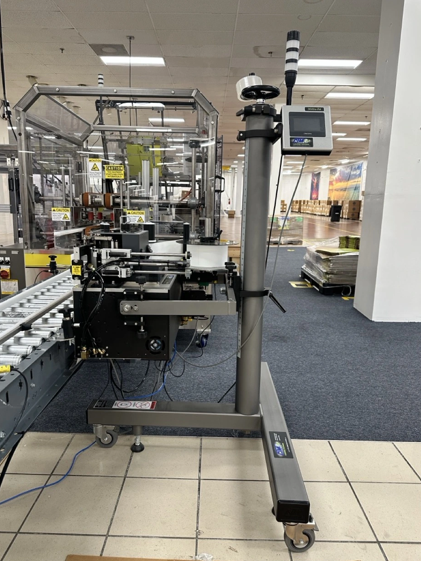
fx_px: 405
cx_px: 207
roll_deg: -1.9
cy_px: 281
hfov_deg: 54.9
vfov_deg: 69.4
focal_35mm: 25
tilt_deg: -11.4
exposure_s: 1/83
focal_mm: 6.86
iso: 250
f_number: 1.78
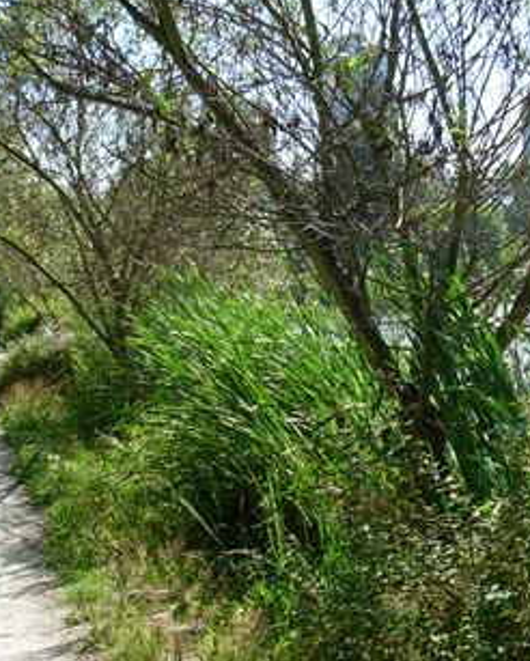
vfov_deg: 32.4
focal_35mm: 58
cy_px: 377
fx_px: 1136
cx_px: 284
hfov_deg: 26.3
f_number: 2.9
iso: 50
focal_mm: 6.3
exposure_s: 1/418
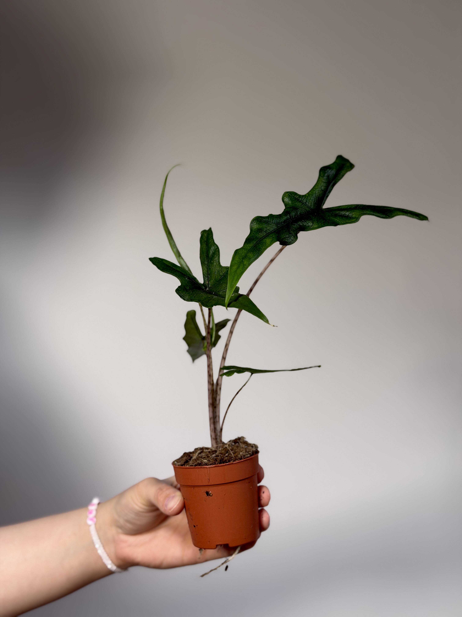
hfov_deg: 30.3
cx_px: 231
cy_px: 308
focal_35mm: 48
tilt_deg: +3.5
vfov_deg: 39.7
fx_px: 854
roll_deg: -0.4
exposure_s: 1/100
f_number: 1.78
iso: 64
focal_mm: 6.76
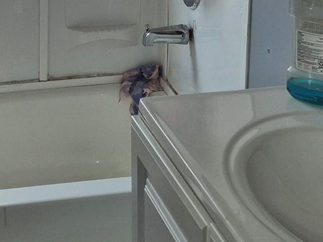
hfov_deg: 22.4
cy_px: -102
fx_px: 802
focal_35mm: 86
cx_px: 64
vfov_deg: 16.0
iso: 125
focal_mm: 5.4
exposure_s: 1/180
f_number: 1.8
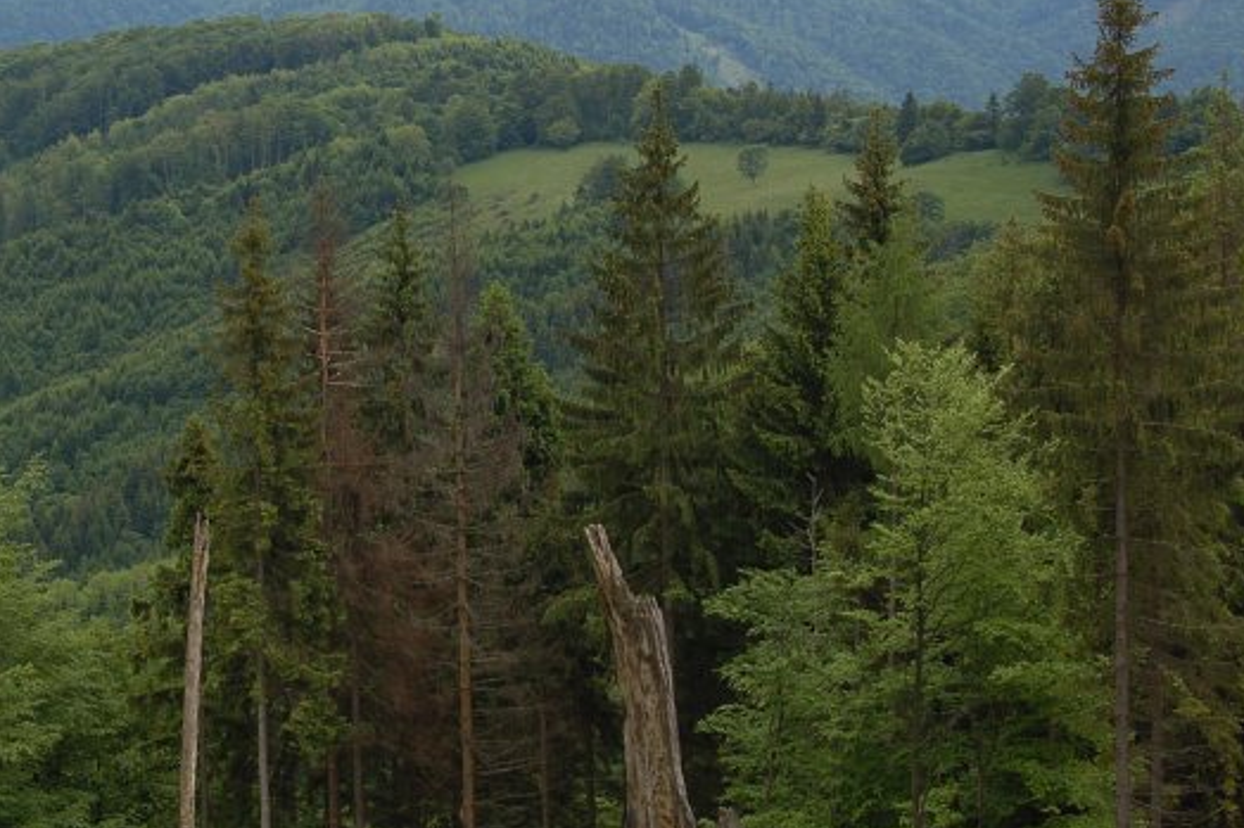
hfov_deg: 17.1
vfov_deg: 11.5
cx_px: 337
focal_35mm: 119
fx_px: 4111
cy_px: 225
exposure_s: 1/125
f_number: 10
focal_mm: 52
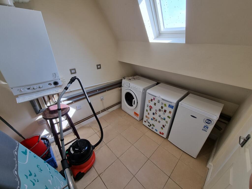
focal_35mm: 13
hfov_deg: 106.2
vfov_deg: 89.9
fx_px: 95
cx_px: 126
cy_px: 94
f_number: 2.2
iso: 50
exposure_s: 1/138
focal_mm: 2.2
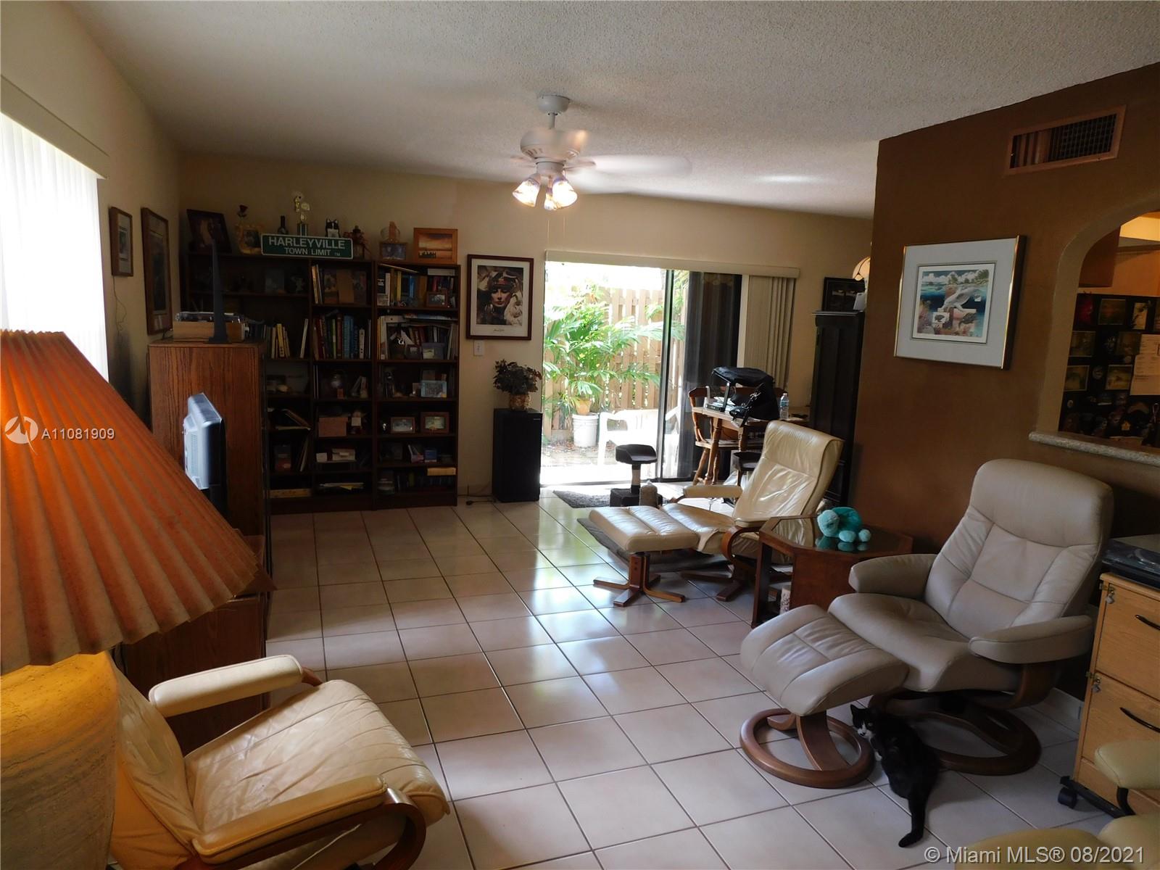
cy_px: 435
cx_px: 580
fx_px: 771
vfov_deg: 58.9
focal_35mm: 23
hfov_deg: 73.9
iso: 125
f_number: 3
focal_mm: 4
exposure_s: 1/40
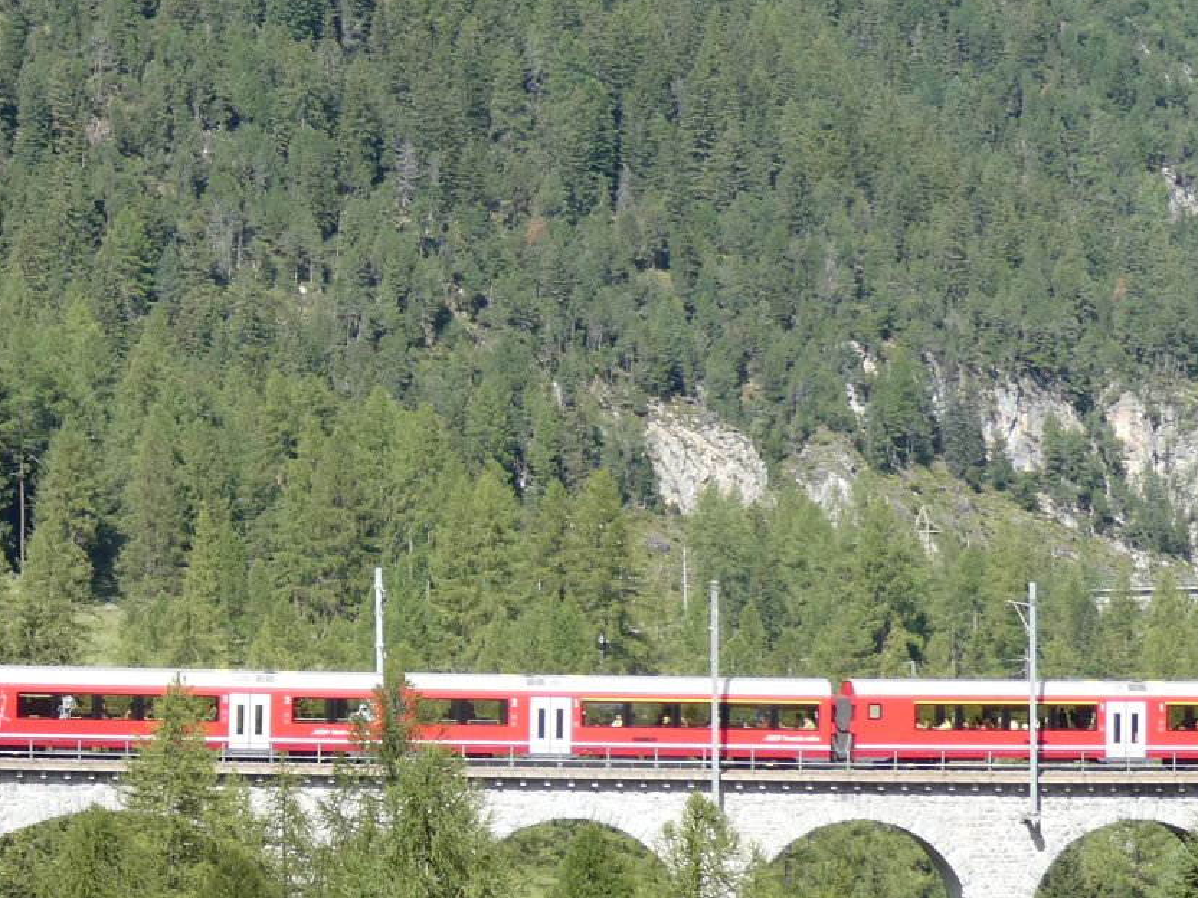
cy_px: 656
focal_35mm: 190
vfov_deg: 7.8
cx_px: 117
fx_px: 6576
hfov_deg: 10.4
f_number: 4.7
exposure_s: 1/250
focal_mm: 14.1
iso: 80
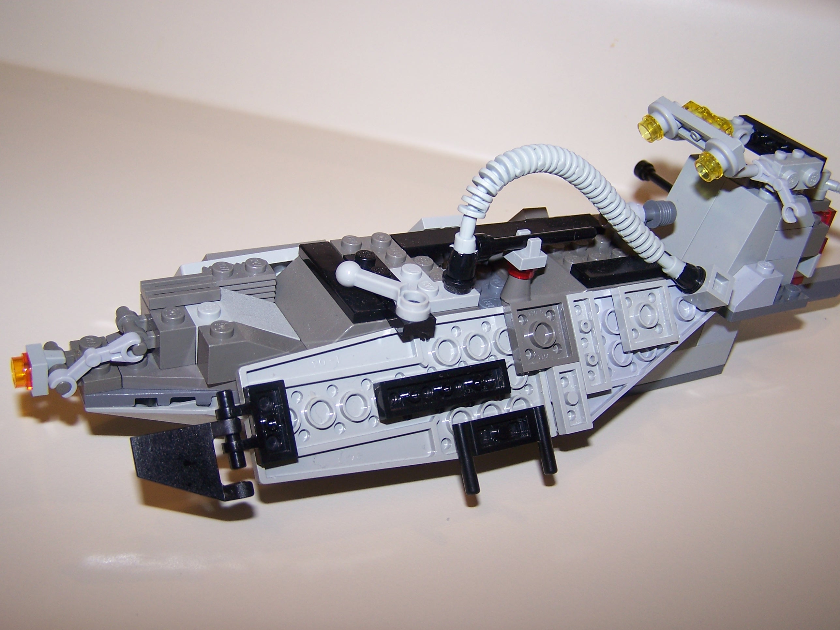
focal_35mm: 38
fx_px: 922
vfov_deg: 37.7
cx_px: 420
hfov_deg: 49.0
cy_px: 315
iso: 80
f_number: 2.8
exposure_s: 1/60
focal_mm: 6.3
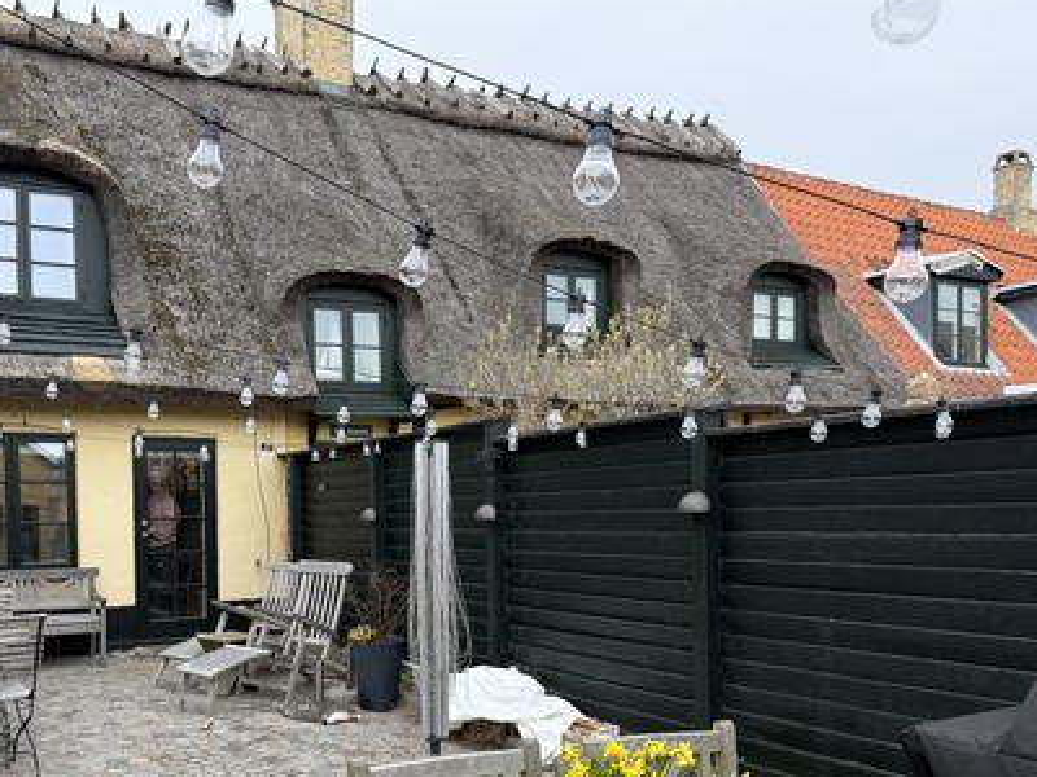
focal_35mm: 36
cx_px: 384
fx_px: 1078
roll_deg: +0.9
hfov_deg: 50.8
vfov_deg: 38.9
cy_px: 552
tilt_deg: -2.3
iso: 100
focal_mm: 6.76
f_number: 1.78
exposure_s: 1/473
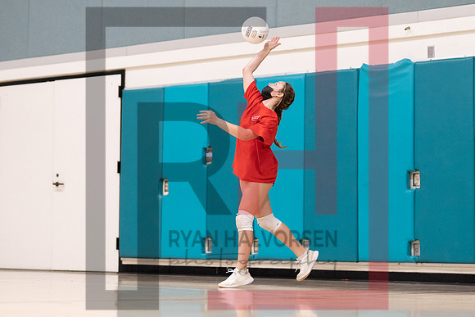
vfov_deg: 12.6
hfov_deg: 18.7
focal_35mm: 109
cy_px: 114
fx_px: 1435
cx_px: 149
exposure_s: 1/1600
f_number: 1.2
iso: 800
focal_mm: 50
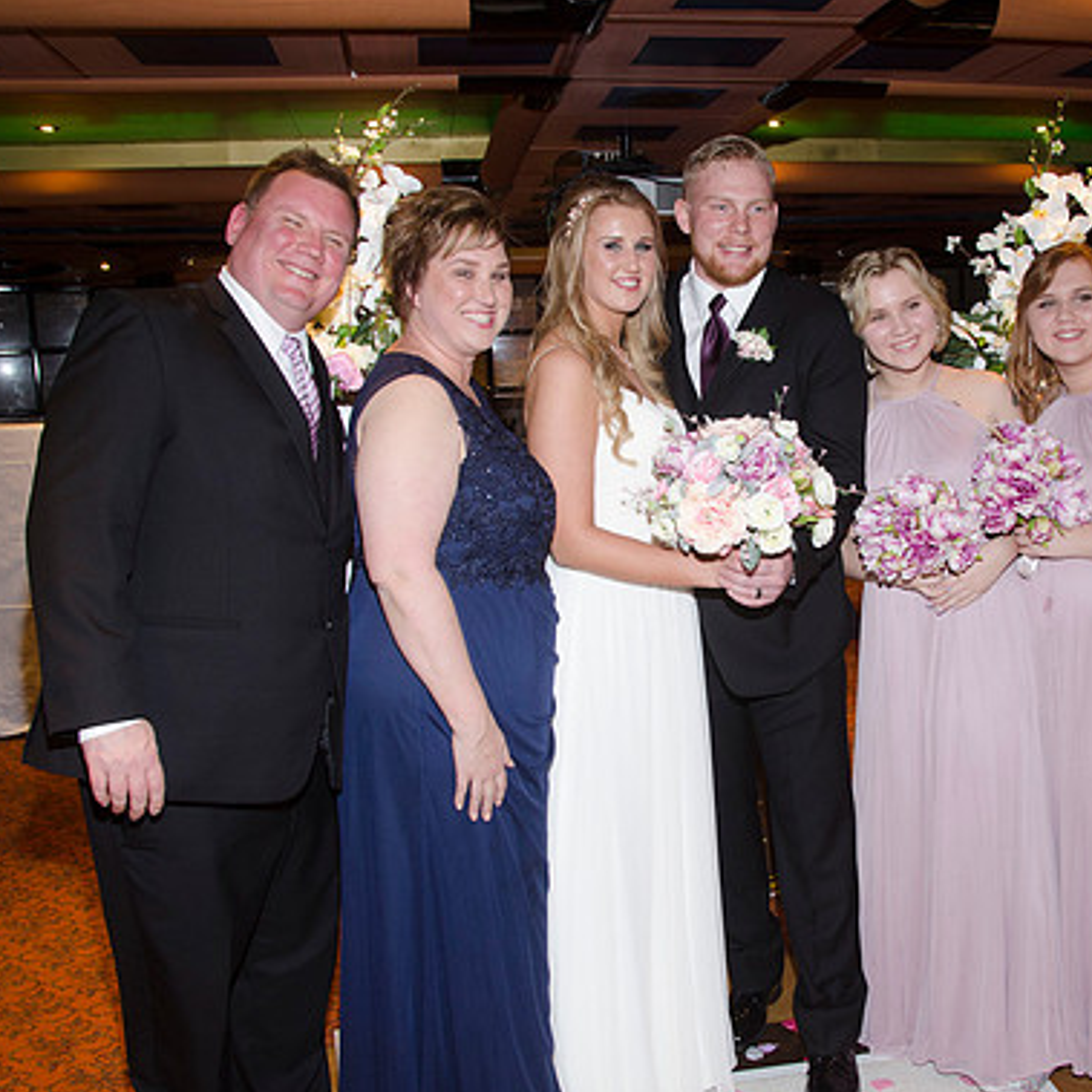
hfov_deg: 46.5
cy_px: 547
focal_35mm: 35
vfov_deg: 47.2
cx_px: 726
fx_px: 1249
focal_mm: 18
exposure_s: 1/60
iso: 400
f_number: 5.6
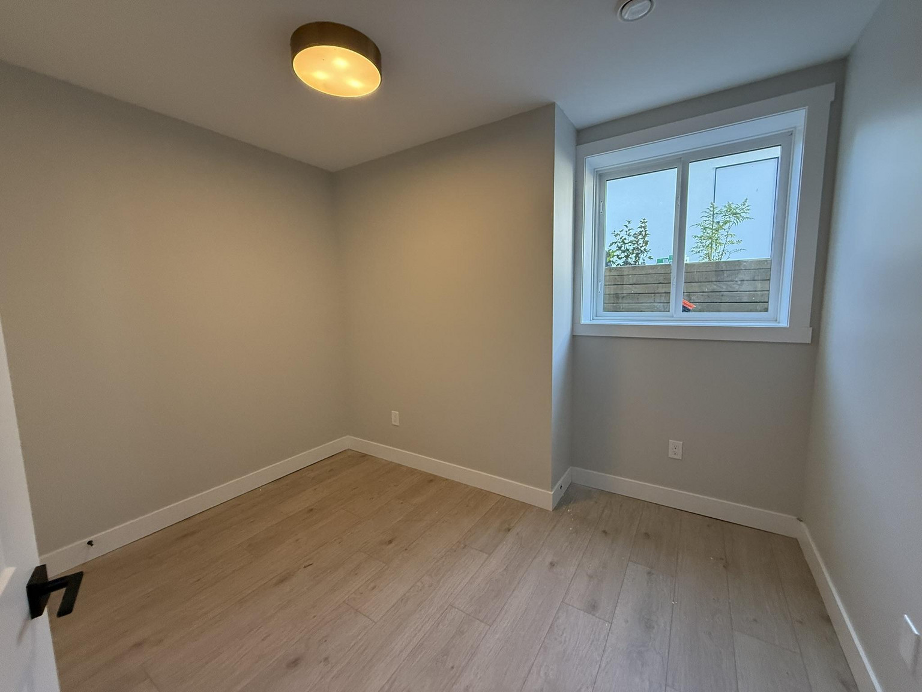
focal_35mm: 14
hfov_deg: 102.1
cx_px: 461
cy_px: 346
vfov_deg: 85.7
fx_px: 373
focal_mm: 2.22
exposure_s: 1/120
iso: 320
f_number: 2.2
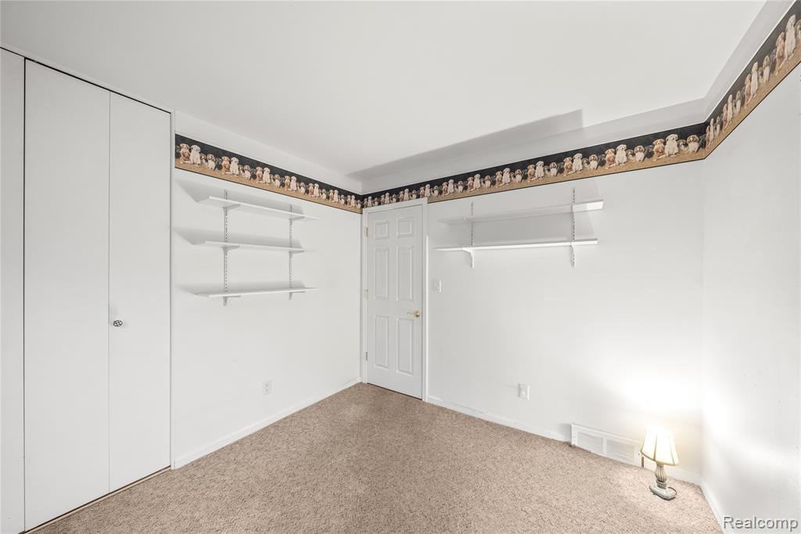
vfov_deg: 90.0
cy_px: 267
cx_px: 400
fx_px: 267
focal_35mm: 12
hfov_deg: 112.6
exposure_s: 1
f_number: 8
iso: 250
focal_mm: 12
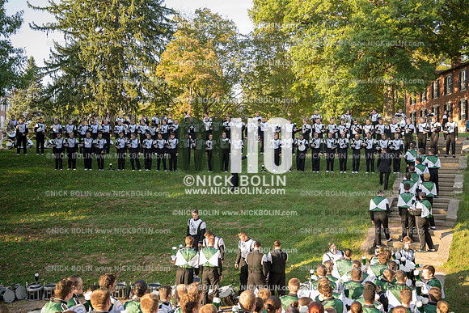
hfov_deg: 53.1
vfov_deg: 36.9
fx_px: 469
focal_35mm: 36
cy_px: 156
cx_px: 234
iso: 125
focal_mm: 36
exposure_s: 1/100
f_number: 4
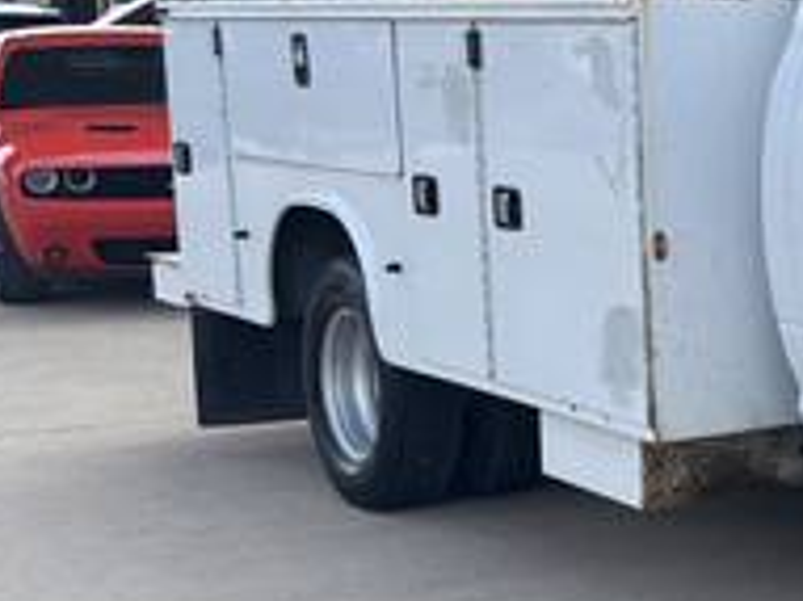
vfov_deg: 17.0
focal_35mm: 87
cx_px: 1316
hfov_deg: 18.9
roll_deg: -0.1
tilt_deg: -7.9
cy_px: 324
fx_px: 2017
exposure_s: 1/1399
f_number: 1.6
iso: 50
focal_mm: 5.96
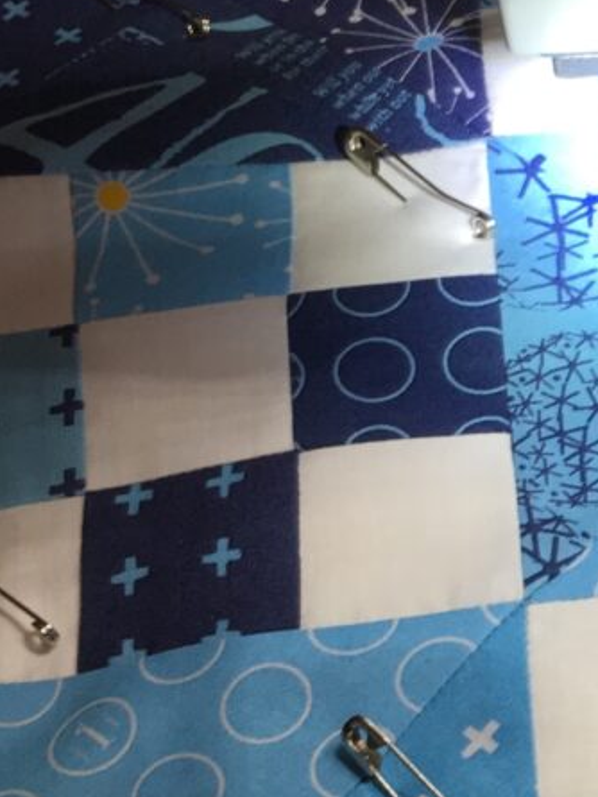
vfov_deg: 19.6
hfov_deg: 13.7
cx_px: 970
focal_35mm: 100
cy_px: 467
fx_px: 2302
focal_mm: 4.15
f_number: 2.2
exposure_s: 1/60
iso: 32
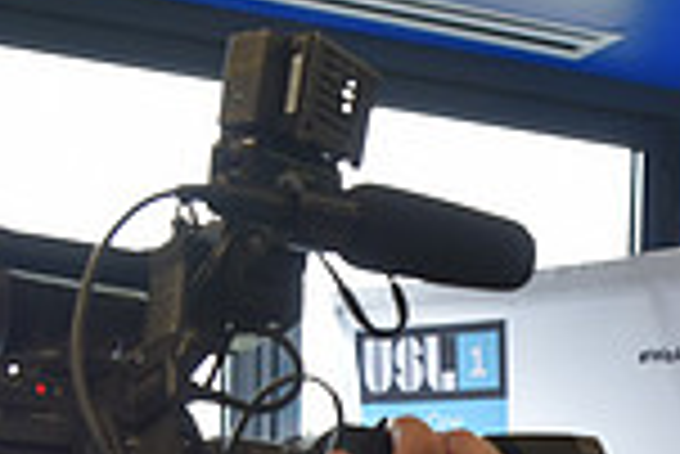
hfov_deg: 16.2
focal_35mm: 123
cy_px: 838
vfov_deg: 10.5
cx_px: 725
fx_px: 2326
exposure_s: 1/60
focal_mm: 32
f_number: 4.5
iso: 400
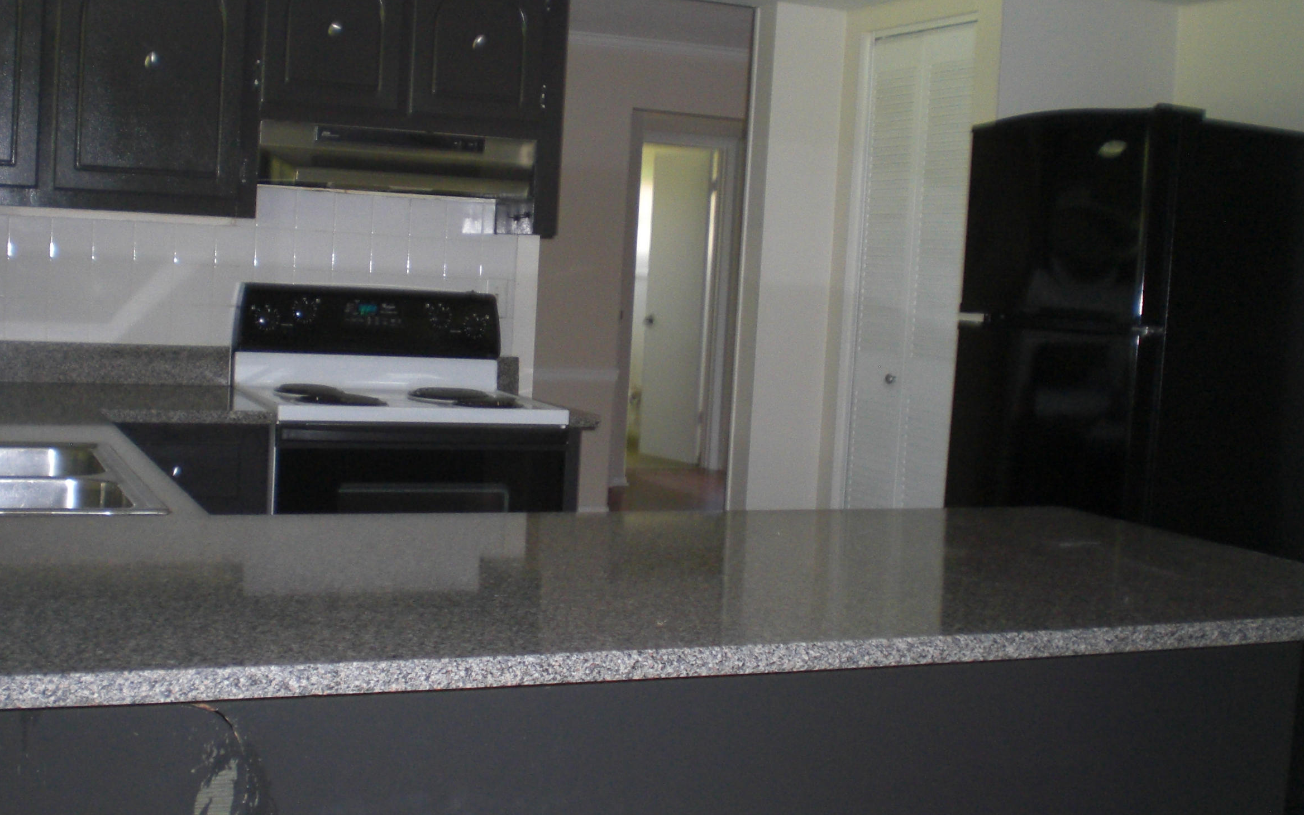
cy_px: 407
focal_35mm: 46
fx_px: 1635
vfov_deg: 28.0
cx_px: 586
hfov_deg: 43.4
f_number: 3.1
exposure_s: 1/30
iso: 200
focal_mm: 6.3
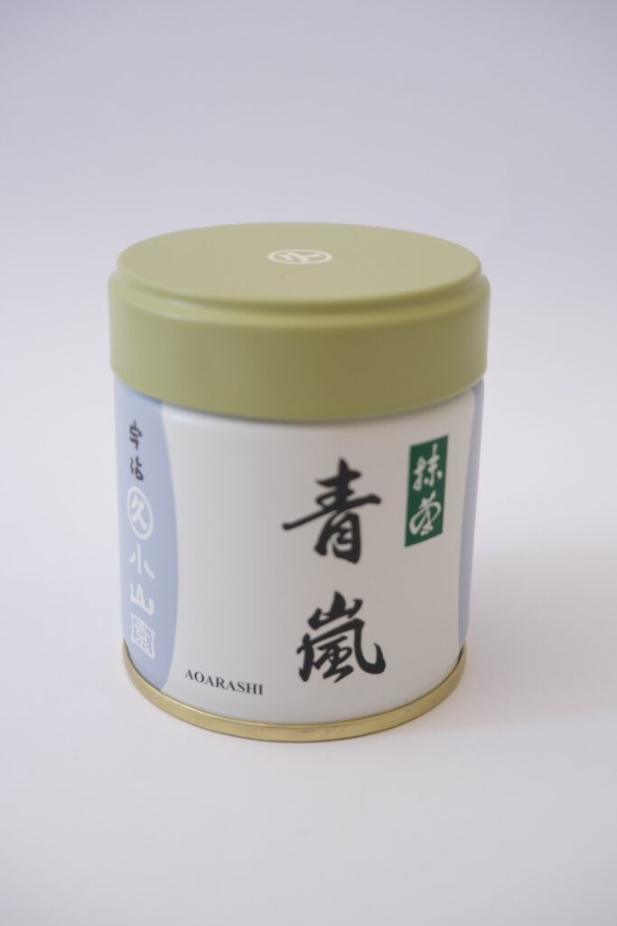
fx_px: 1285
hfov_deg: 27.0
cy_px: 463
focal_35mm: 50
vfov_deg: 39.6
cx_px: 308
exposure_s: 1/100
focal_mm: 33.3
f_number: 4.9
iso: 1000
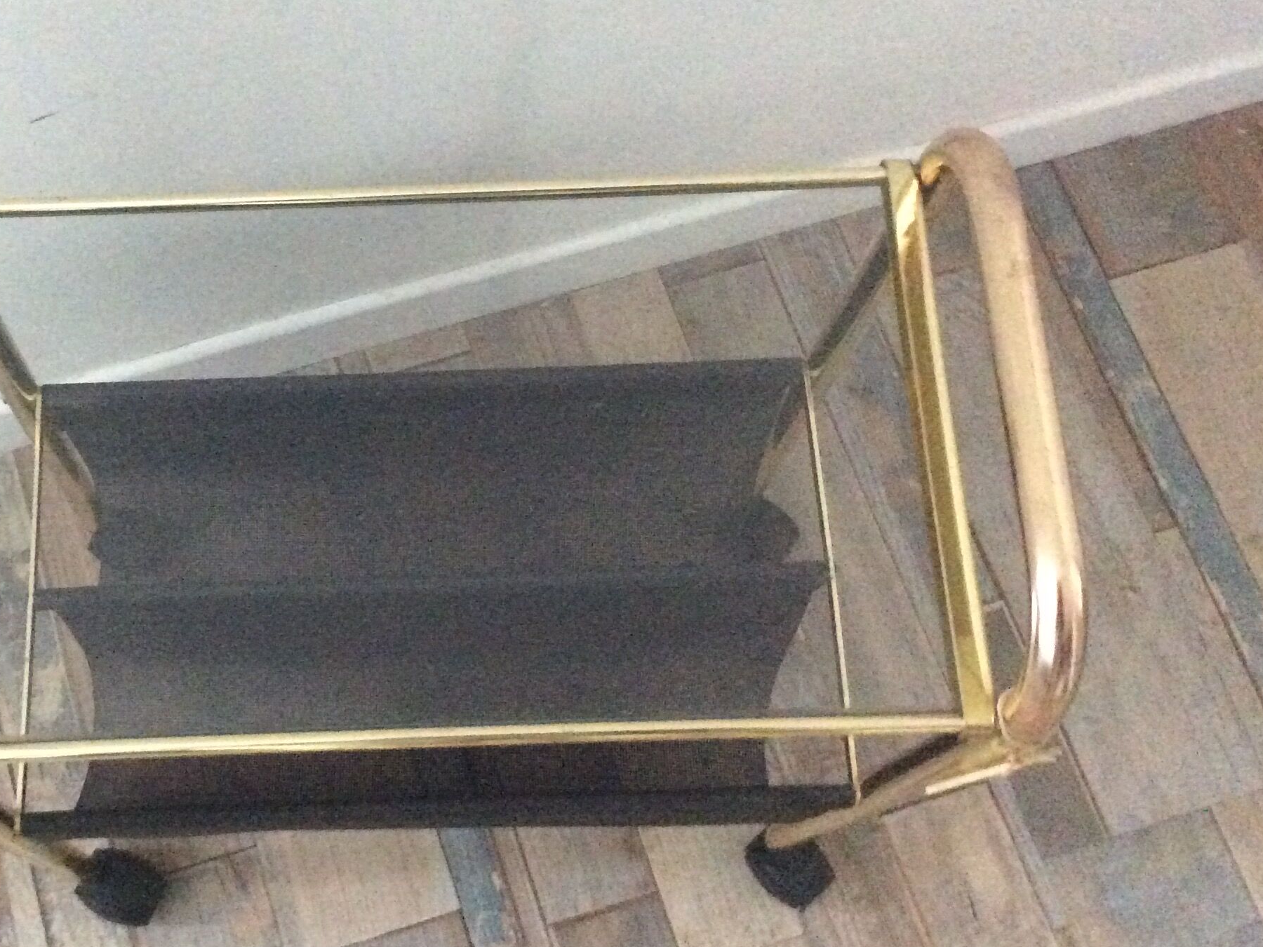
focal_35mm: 46
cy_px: 431
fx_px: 1678
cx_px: 382
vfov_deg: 31.5
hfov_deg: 40.5
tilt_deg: -71.6
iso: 640
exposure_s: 1/17
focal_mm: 3.3
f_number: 2.4
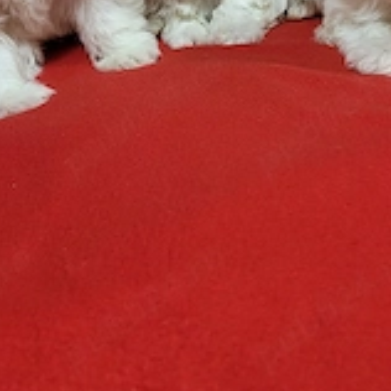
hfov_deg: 29.6
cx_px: 193
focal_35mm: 58
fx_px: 741
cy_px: -49
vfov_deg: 26.9
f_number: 1.8
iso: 160
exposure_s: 1/50.3
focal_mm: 5.4
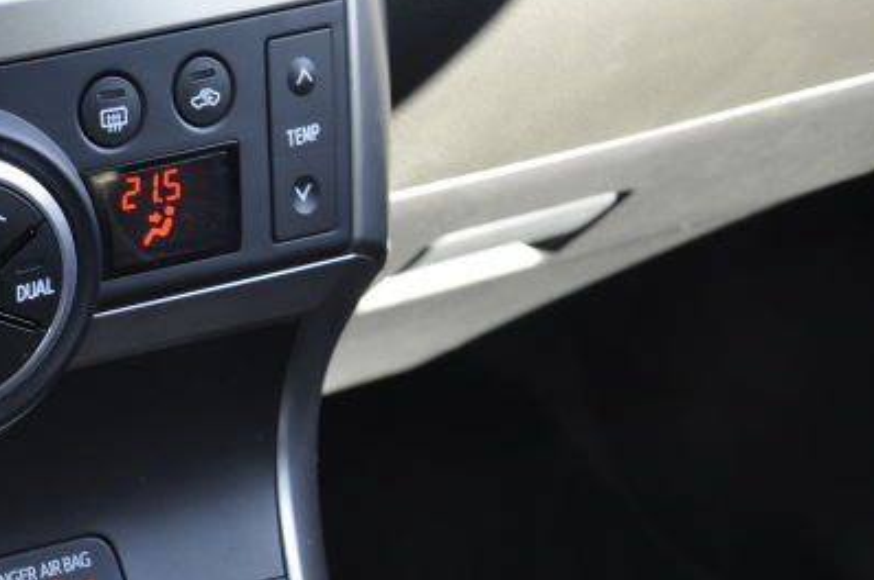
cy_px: -42
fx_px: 2060
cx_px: -220
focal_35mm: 85
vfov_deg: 15.6
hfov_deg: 21.9
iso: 200
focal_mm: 22
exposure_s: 1/30
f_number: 5.6
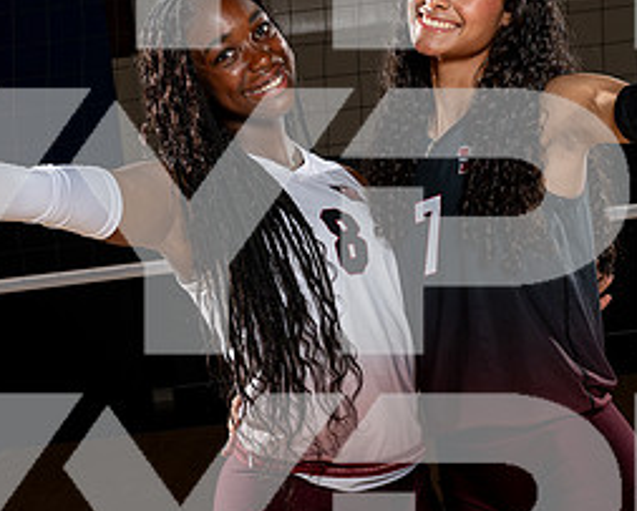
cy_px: 223
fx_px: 1906
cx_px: 292
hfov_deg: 19.0
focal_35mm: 101
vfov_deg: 15.3
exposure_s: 1/250
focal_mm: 47
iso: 100
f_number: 8
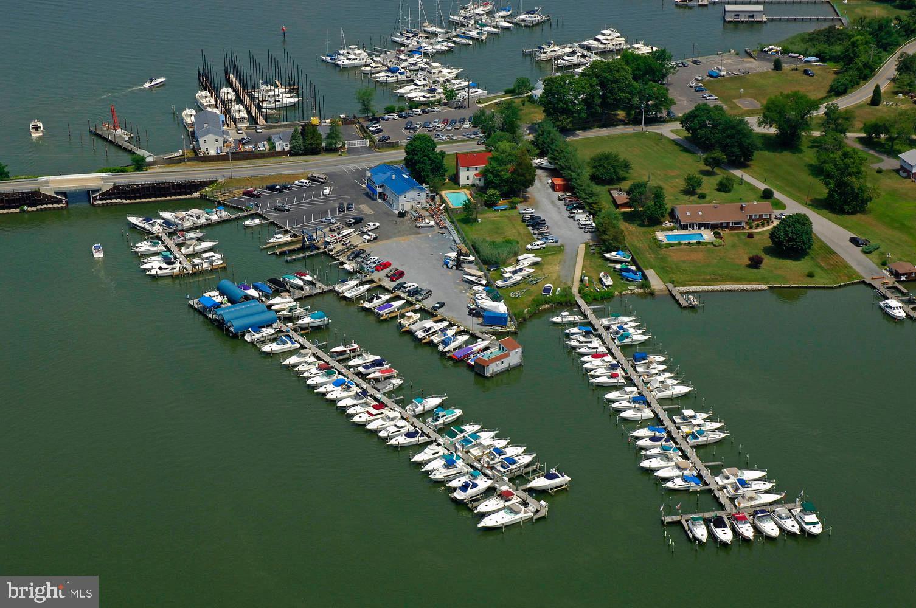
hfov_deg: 29.3
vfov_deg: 19.7
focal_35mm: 69
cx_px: 458
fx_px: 1753
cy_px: 304
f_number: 9
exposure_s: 1/1000
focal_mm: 46
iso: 400
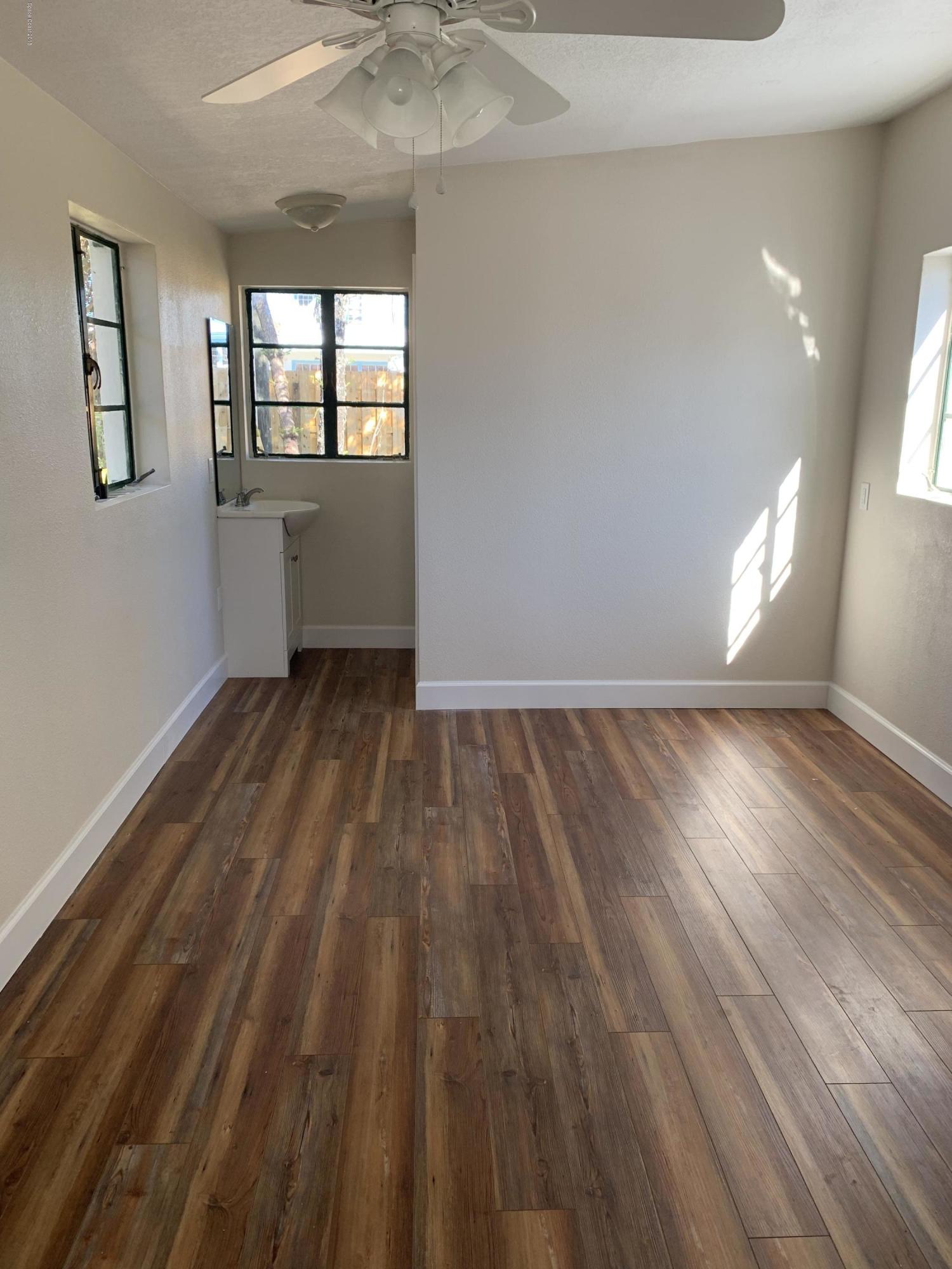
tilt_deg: -12.9
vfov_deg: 67.3
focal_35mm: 26
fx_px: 953
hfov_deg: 53.1
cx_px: 476
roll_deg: -0.9
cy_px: 634
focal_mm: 4.25
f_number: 1.8
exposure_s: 1/122
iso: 40
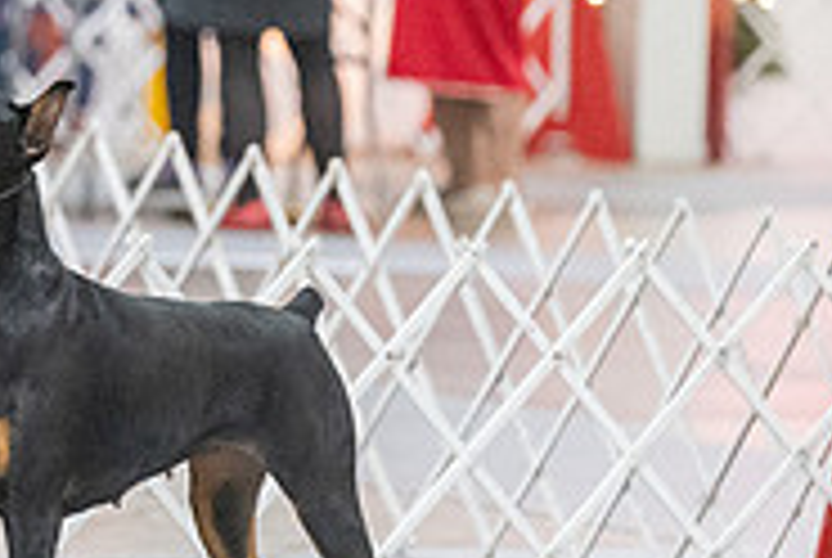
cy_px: -16
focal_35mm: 517
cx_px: -108
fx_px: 11967
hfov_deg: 4.0
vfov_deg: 2.7
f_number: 3.2
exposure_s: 1/400
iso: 12800
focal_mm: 165
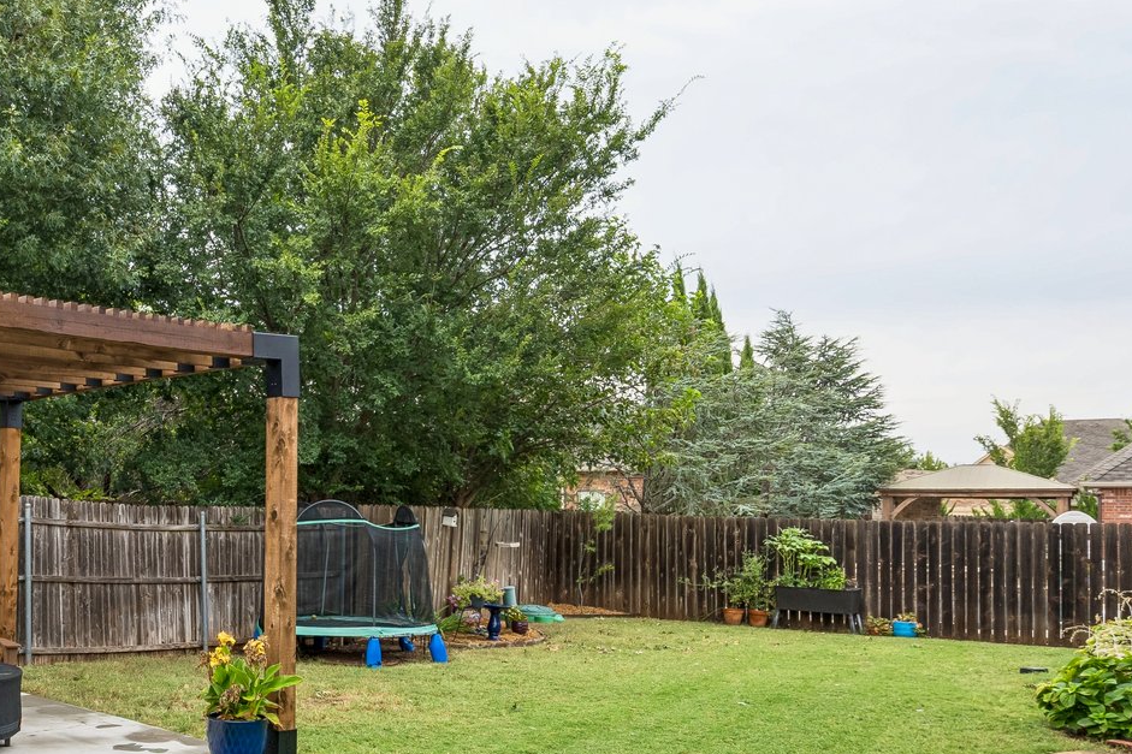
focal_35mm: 37
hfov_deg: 47.8
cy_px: 494
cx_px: 162
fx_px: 1163
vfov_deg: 35.6
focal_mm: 17
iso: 200
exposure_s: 1/25
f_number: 8
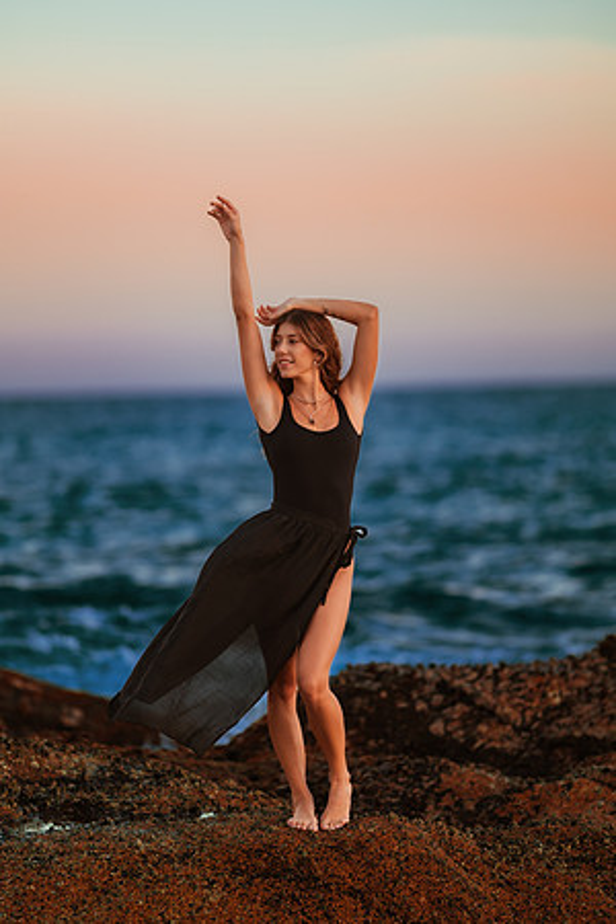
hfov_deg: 10.2
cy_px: 462
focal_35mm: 135
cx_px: 308
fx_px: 3465
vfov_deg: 15.2
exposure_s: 1/250
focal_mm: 135
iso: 100
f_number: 1.8
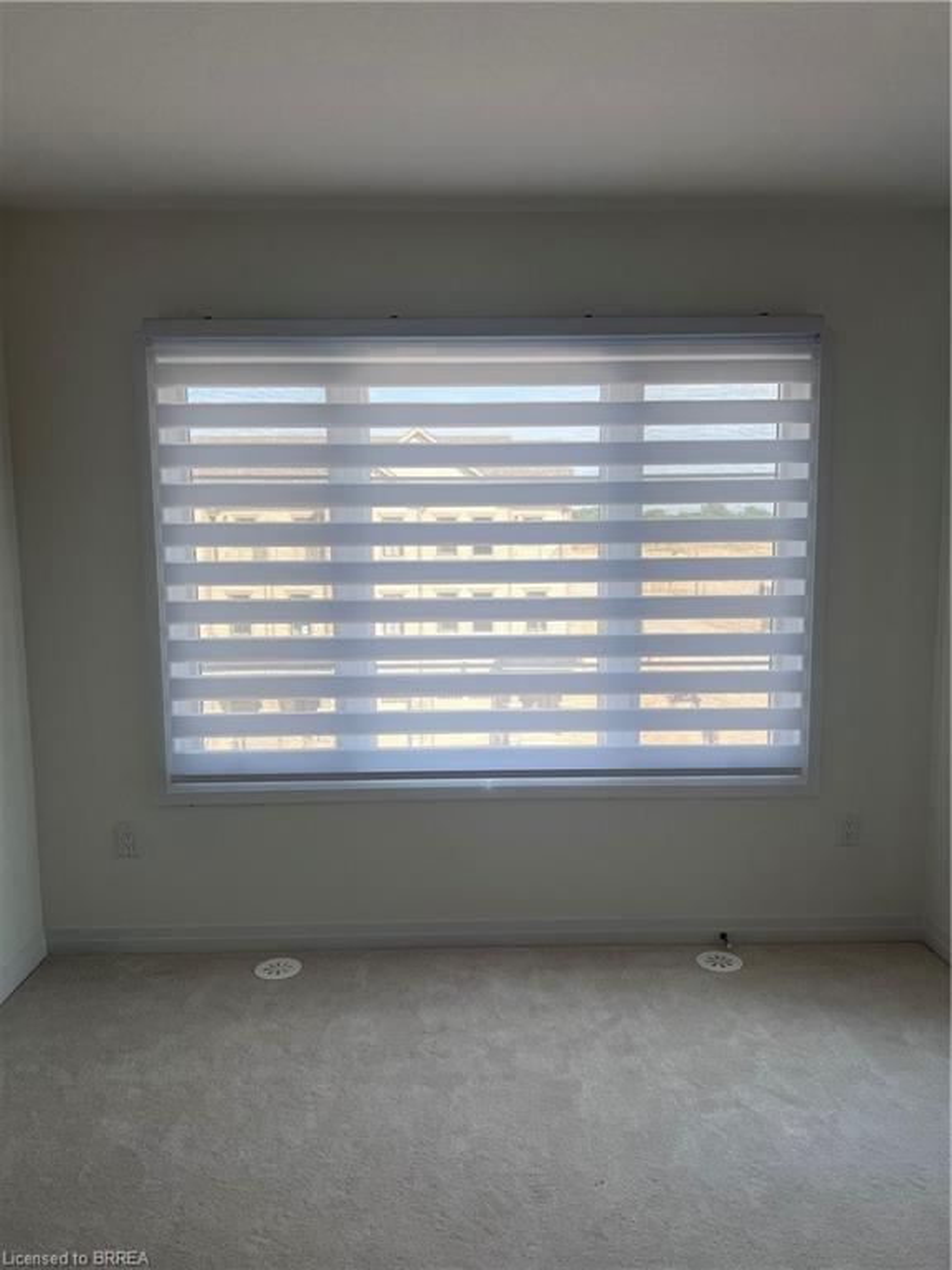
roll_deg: +0.6
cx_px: 476
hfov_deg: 53.1
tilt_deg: -5.7
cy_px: 635
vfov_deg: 67.3
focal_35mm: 26
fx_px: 953
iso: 50
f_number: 1.5
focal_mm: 5.7
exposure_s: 1/991
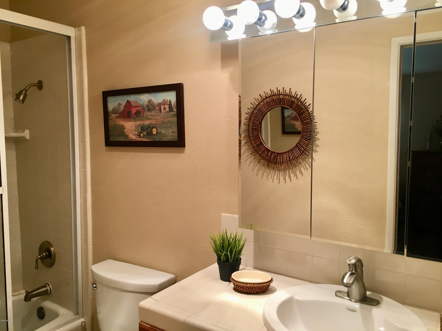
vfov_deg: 48.2
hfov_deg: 61.7
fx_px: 370
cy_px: 166
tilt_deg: -5.9
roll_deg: -0.3
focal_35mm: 29
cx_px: 221
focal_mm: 4.15
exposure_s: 1/30
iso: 25
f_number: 2.2
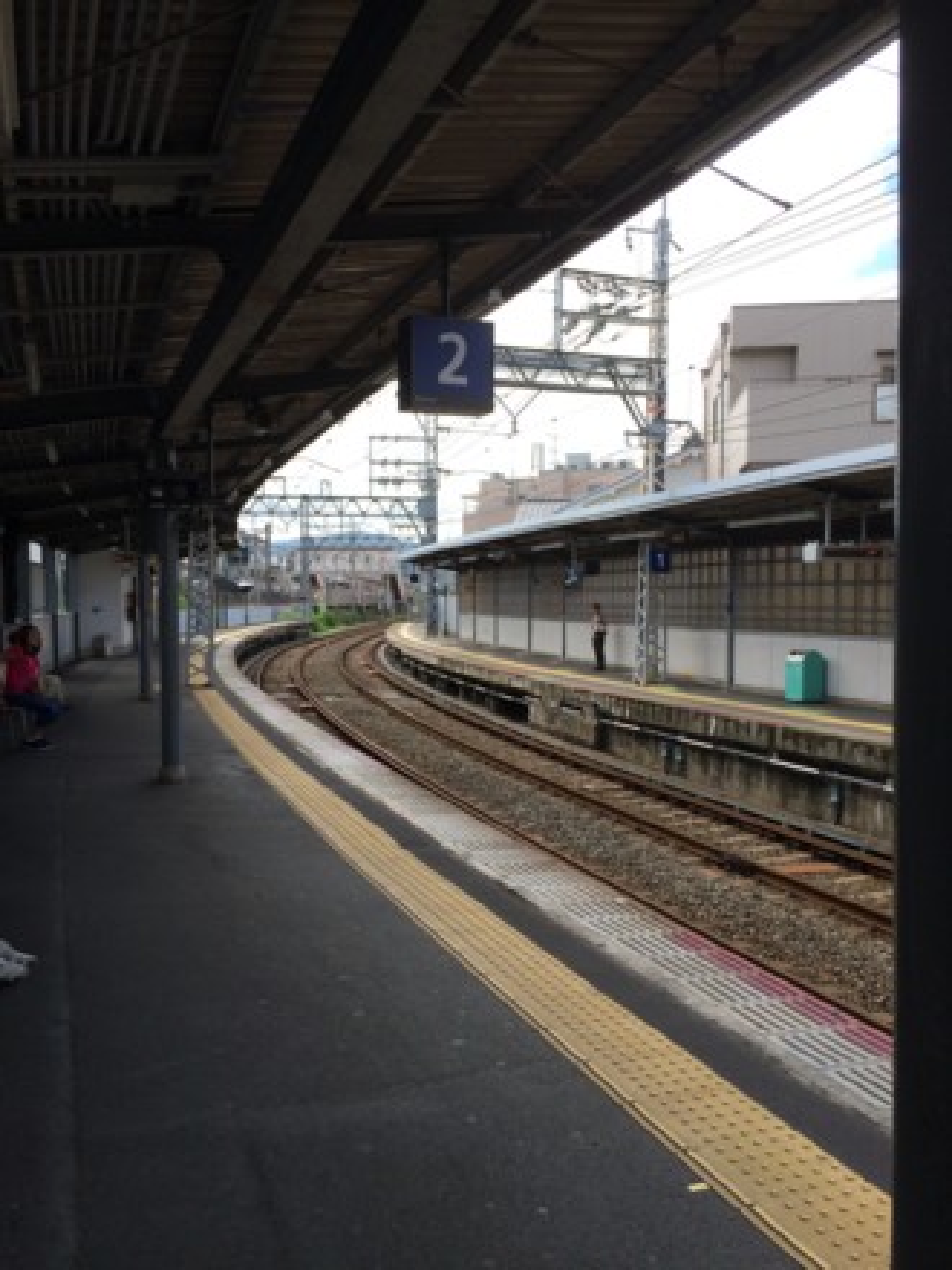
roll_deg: +2.3
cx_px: 476
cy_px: 635
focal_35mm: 29
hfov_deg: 48.2
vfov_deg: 61.7
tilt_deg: -3.6
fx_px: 1063
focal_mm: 4.15
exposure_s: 1/912
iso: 32
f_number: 2.2
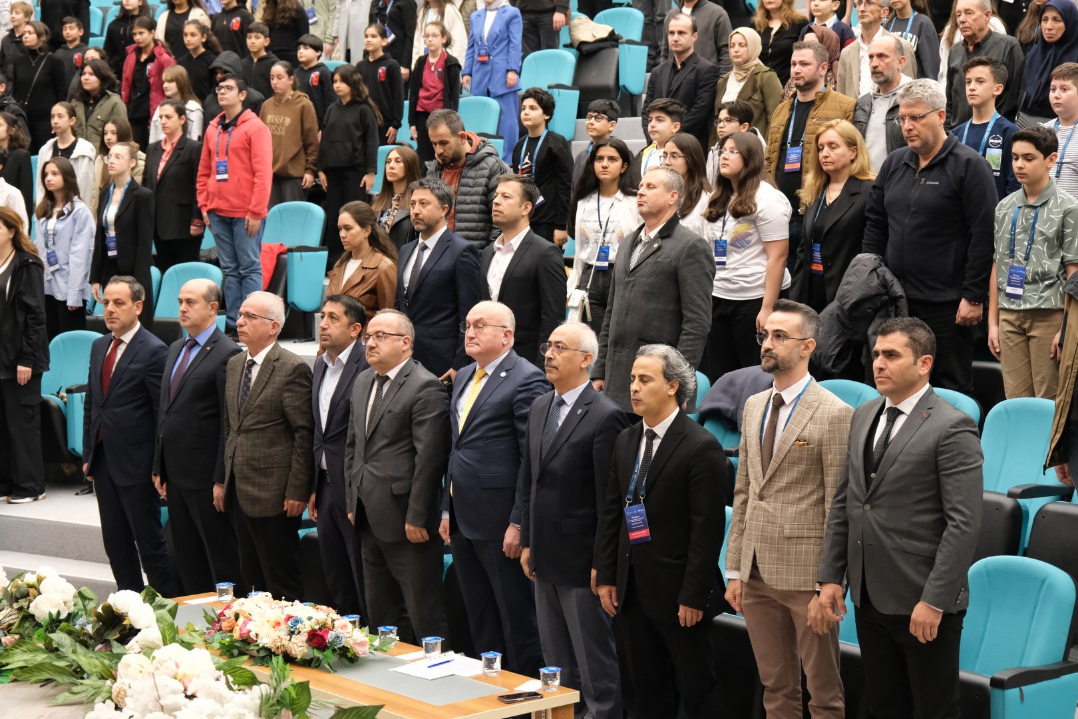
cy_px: 360
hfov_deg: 31.4
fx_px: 1916
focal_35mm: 64
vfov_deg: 21.2
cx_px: 539
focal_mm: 42.9
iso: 3200
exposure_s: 1/60
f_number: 4
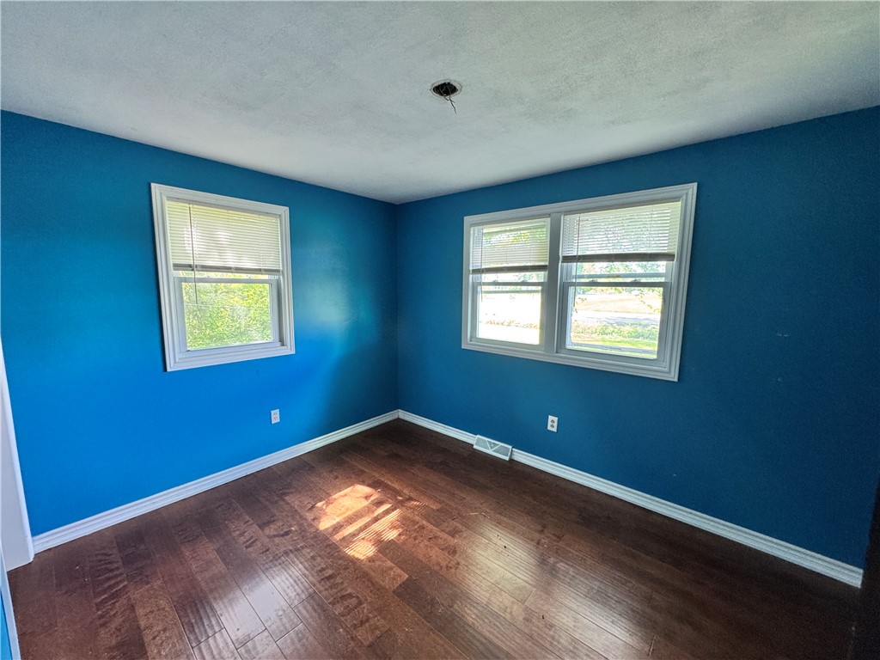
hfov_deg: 102.1
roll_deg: -0.2
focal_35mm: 14
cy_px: 330
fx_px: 356
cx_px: 440
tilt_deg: -8.0
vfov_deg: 85.7
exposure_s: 1/60
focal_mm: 2.22
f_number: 2.2
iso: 250
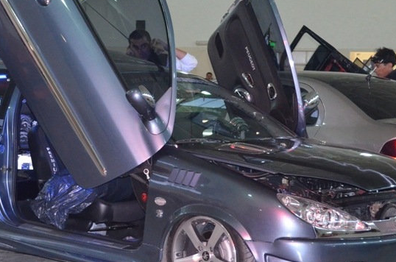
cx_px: 144
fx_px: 1097
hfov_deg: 20.4
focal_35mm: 100
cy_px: 103
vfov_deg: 13.6
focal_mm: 35
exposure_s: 1/60
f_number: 5
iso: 2800
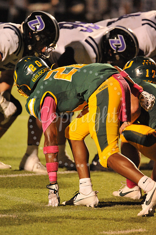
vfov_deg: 3.8
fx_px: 3579
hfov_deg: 2.5
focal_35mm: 550
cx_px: 78
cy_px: 118
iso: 6400
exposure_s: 1/200
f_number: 6.3
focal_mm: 550
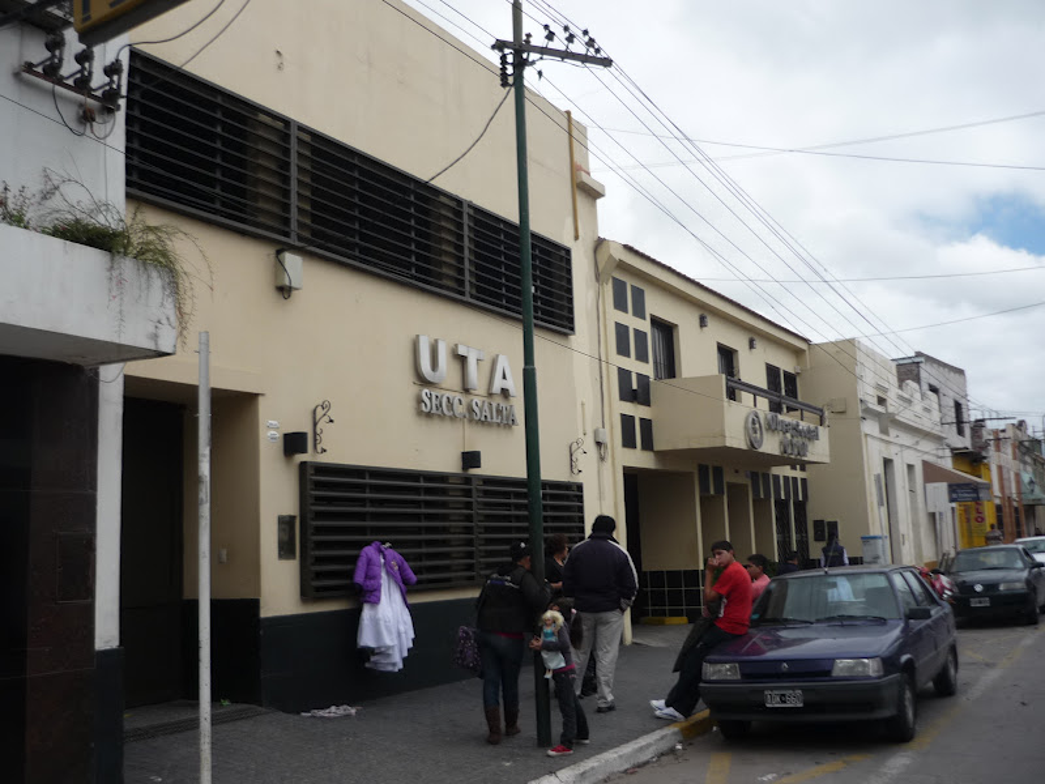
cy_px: 392
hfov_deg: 55.4
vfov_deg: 42.9
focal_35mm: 33
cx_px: 522
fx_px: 996
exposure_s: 1/200
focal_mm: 5.5
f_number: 8
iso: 100
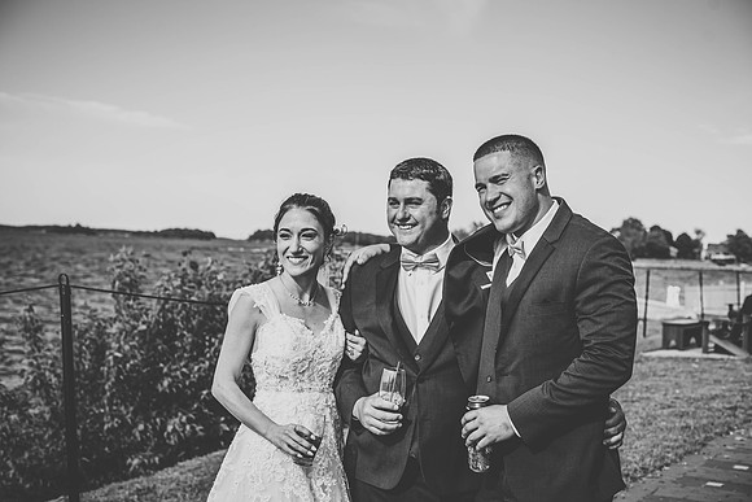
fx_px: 1045
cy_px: 251
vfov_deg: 27.0
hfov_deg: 39.6
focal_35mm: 50
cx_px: 376
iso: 200
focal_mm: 50
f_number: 4
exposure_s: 1/3200
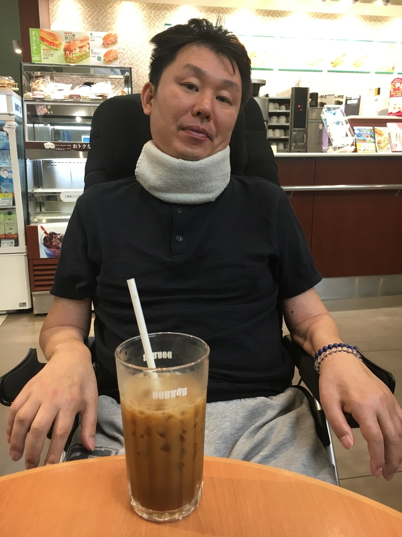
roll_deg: +0.0
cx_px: 201
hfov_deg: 48.2
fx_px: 449
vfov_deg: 61.7
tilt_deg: -12.1
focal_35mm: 29
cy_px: 268
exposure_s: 1/30
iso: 50
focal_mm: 4.15
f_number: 2.2
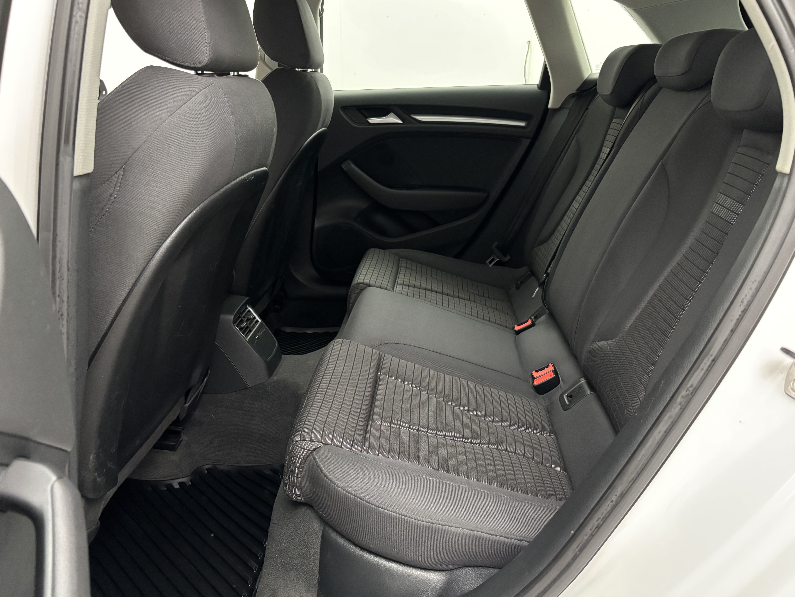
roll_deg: +0.1
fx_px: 620
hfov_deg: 65.3
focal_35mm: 27
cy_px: 292
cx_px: 388
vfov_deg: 51.4
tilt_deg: -18.3
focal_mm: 5.96
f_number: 1.6
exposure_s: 1/30
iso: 800
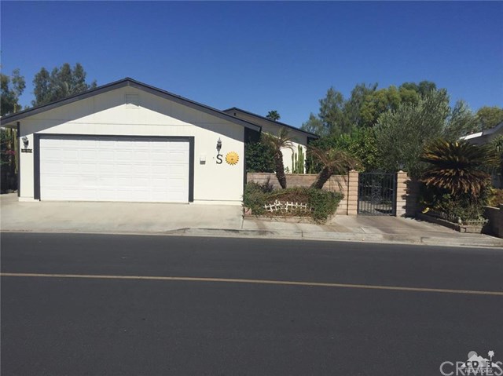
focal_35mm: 29
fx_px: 421
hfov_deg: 61.7
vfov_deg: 48.2
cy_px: 188
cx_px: 252
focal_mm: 4.15
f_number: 2.2
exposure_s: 1/5650
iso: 32
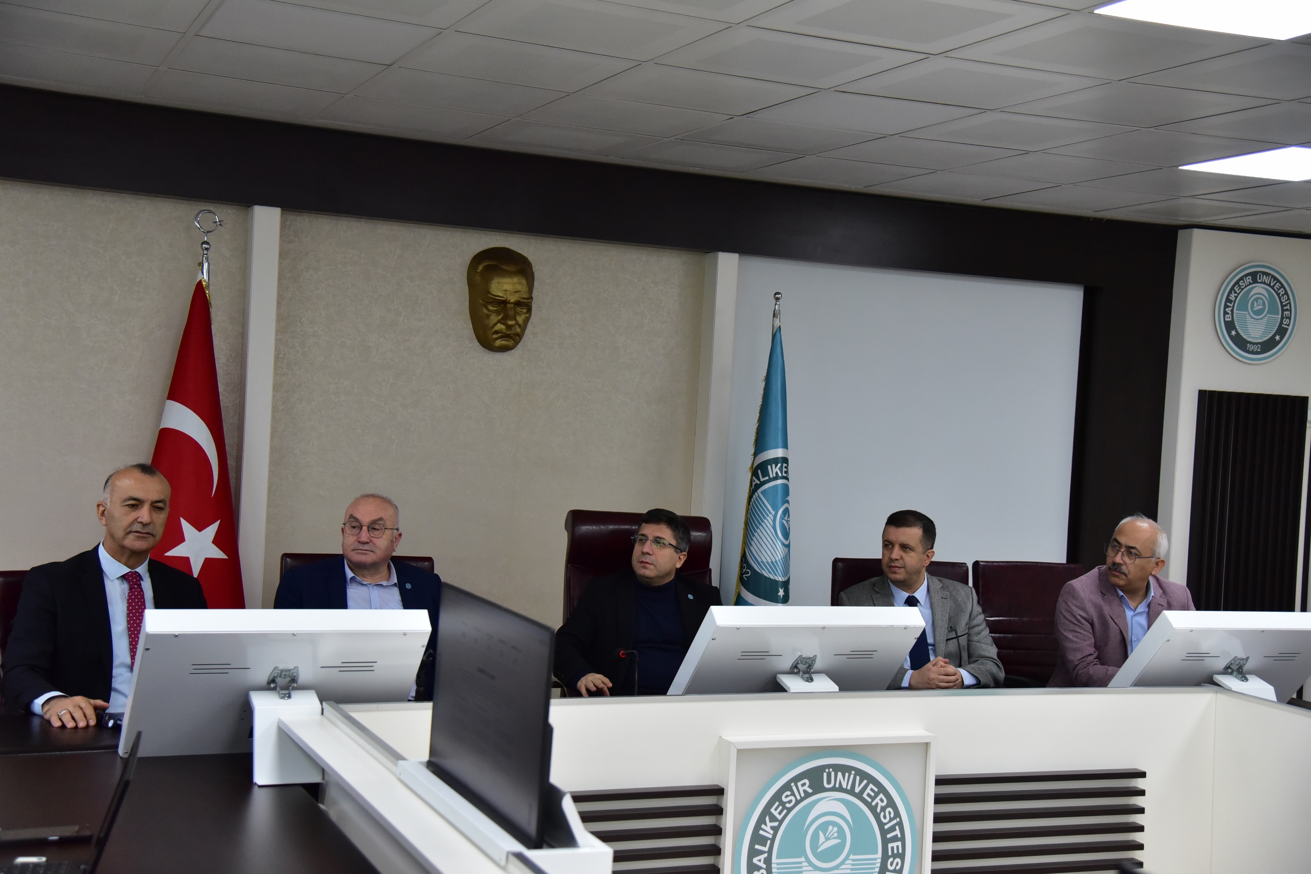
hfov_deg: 42.7
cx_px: 656
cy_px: 437
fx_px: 1675
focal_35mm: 46
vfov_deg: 29.2
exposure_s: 1/640
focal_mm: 46
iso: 2500
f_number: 4
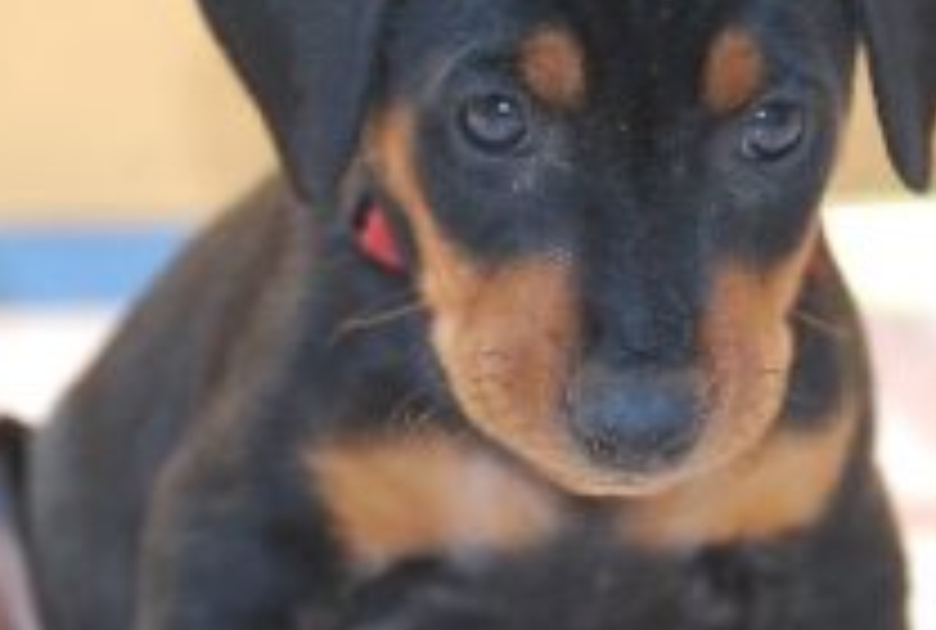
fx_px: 8448
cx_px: 486
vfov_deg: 4.3
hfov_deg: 6.3
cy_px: 382
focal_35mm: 324
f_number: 4.8
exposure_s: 1/125
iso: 160
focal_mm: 90
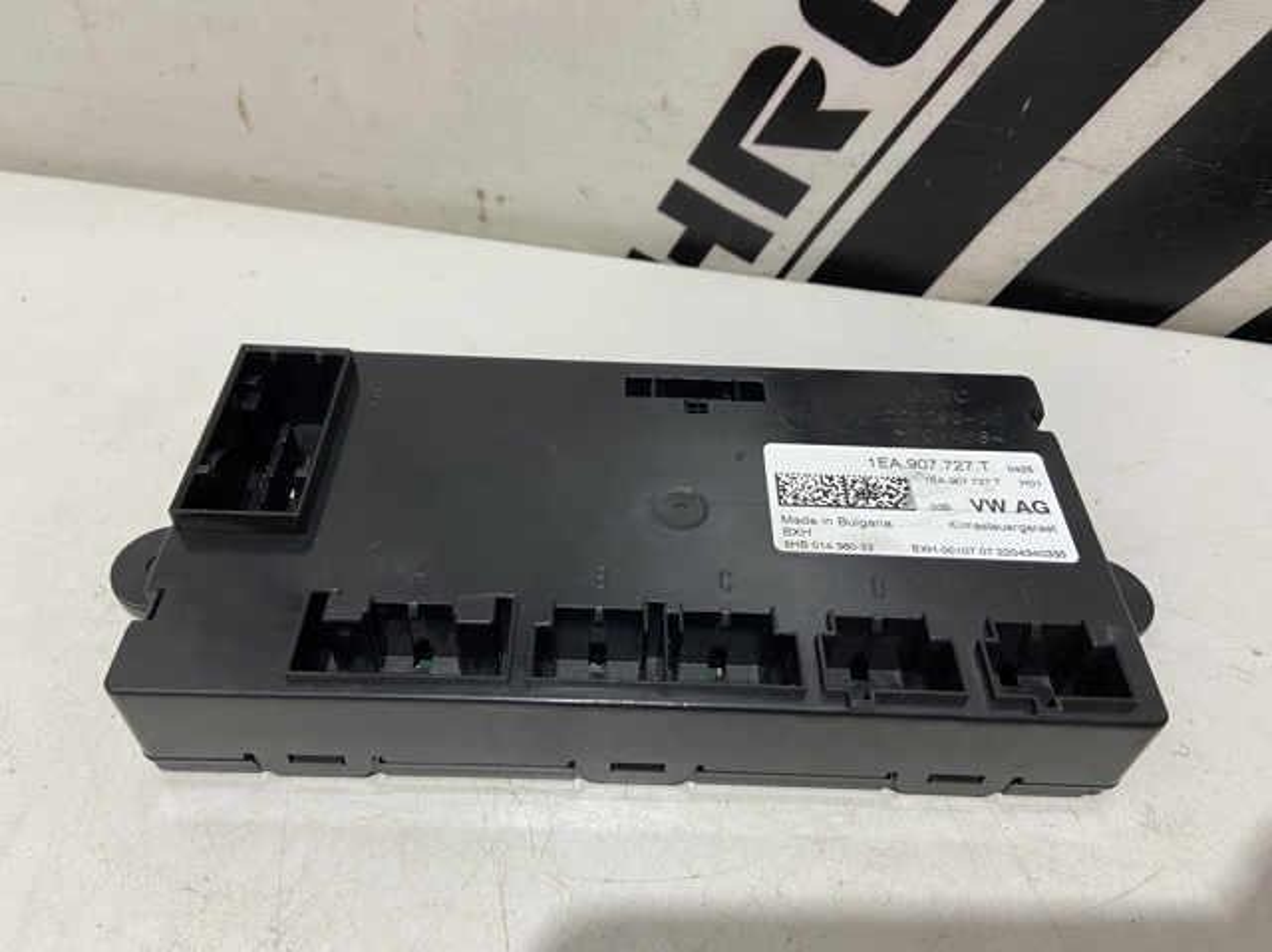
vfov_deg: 53.0
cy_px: 476
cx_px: 636
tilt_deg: -48.3
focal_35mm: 26
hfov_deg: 67.3
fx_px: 955
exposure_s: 1/50
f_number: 1.8
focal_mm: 4.25
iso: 160
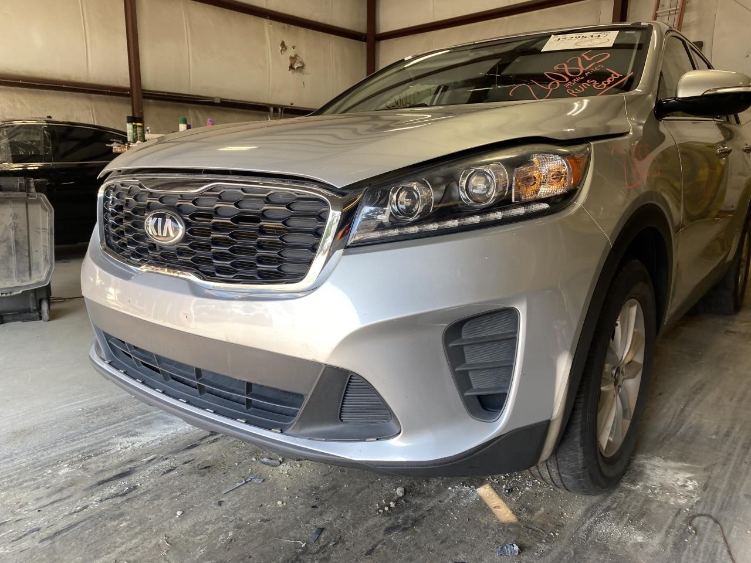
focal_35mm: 26
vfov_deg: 53.1
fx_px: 564
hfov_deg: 67.3
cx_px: 376
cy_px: 282
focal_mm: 4.25
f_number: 1.8
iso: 50
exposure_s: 1/122
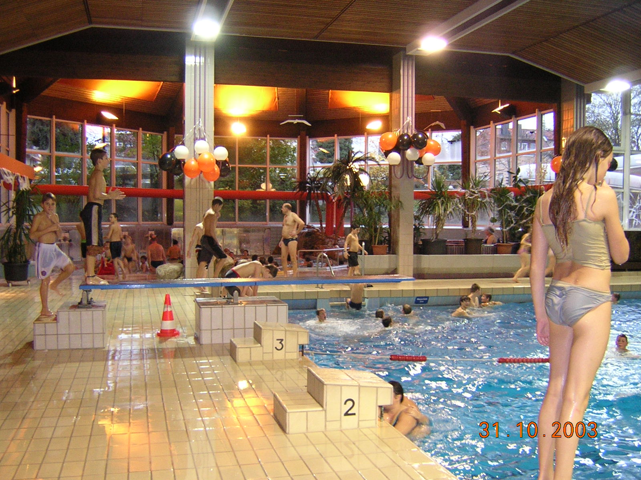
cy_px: 240
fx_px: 667
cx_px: 320
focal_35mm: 36
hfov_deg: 51.4
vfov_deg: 39.7
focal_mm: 4.7
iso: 400
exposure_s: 1/18.2
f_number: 2.6
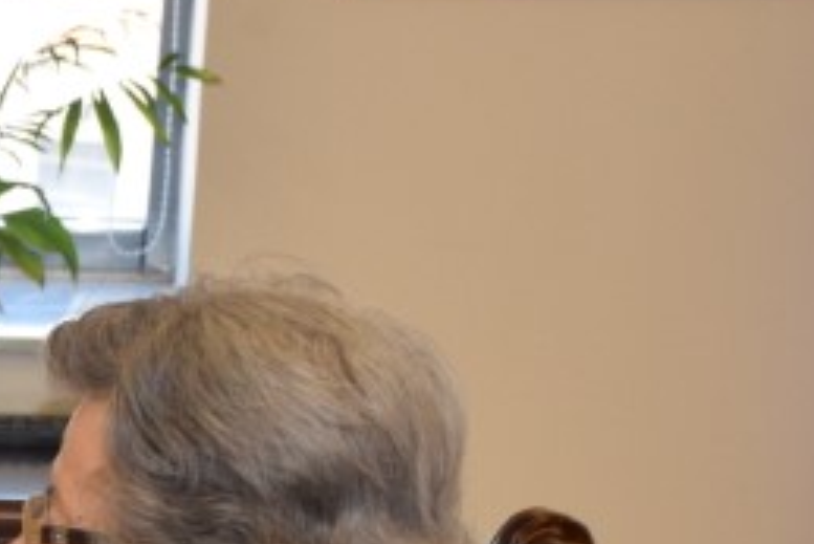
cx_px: -773
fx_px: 5135
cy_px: 959
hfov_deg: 8.6
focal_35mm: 227
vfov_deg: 6.0
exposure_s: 1/125
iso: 560
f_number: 5.6
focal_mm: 34
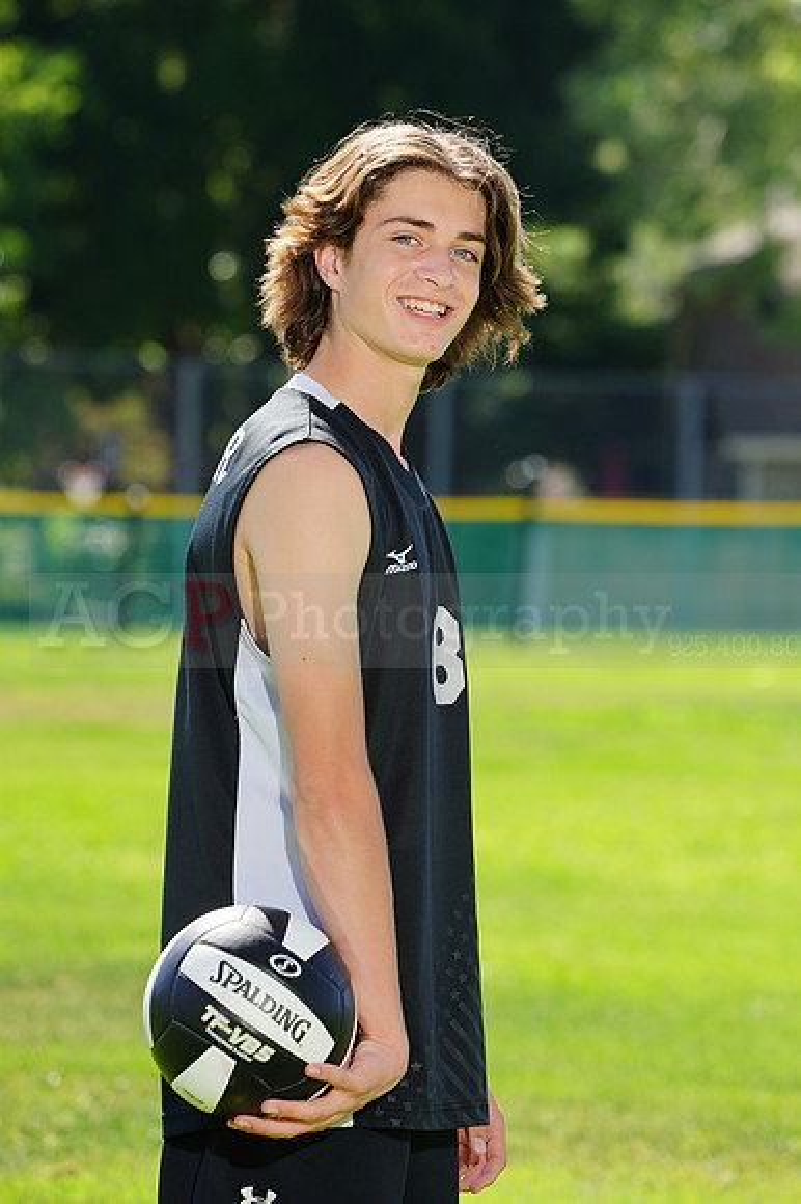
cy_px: 602
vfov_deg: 7.0
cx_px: 400
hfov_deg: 4.7
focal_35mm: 294
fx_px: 9823
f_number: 10
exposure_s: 1/200
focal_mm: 294
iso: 200
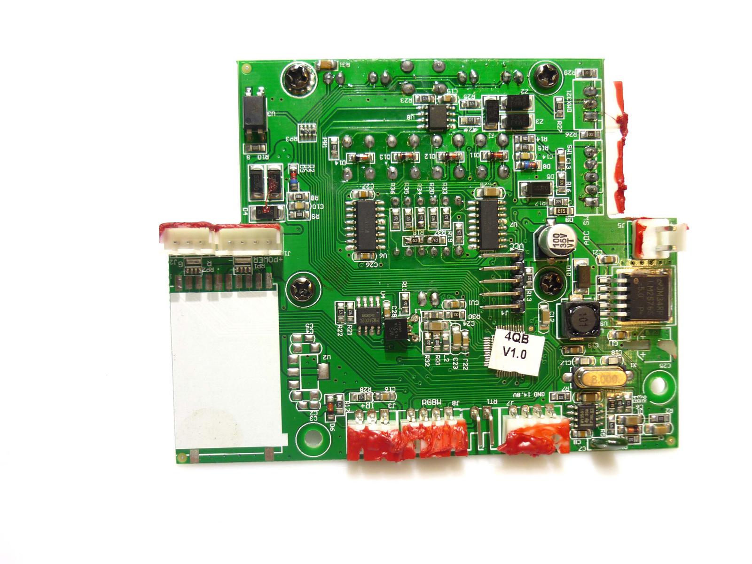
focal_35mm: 33
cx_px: 376
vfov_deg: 42.9
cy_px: 282
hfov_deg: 55.4
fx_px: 717
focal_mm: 5.5
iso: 80
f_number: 2.8
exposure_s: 1/60
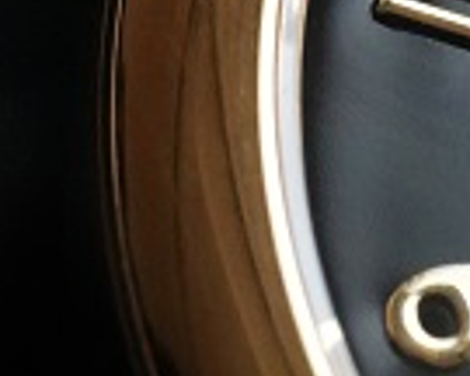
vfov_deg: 3.0
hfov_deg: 3.8
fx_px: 7108
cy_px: 225
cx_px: 707
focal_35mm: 511
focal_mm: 105
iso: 12800
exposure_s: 1/250
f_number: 10
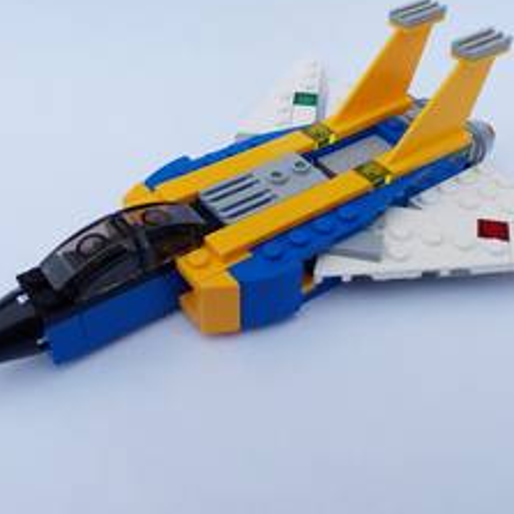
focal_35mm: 40
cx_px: 284
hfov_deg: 41.8
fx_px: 672
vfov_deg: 41.7
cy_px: 205
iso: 64
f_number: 1.9
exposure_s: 1/303
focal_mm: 3.7
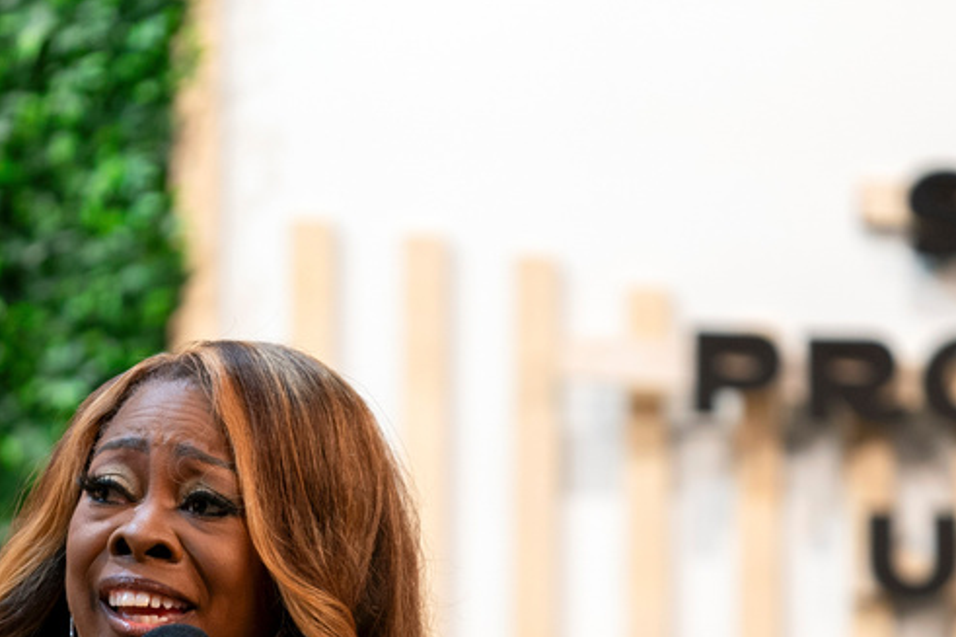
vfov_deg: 3.3
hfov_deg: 5.0
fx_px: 10963
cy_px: 637
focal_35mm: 413
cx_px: 590
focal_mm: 198
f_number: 2.8
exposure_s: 1/160
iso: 1000
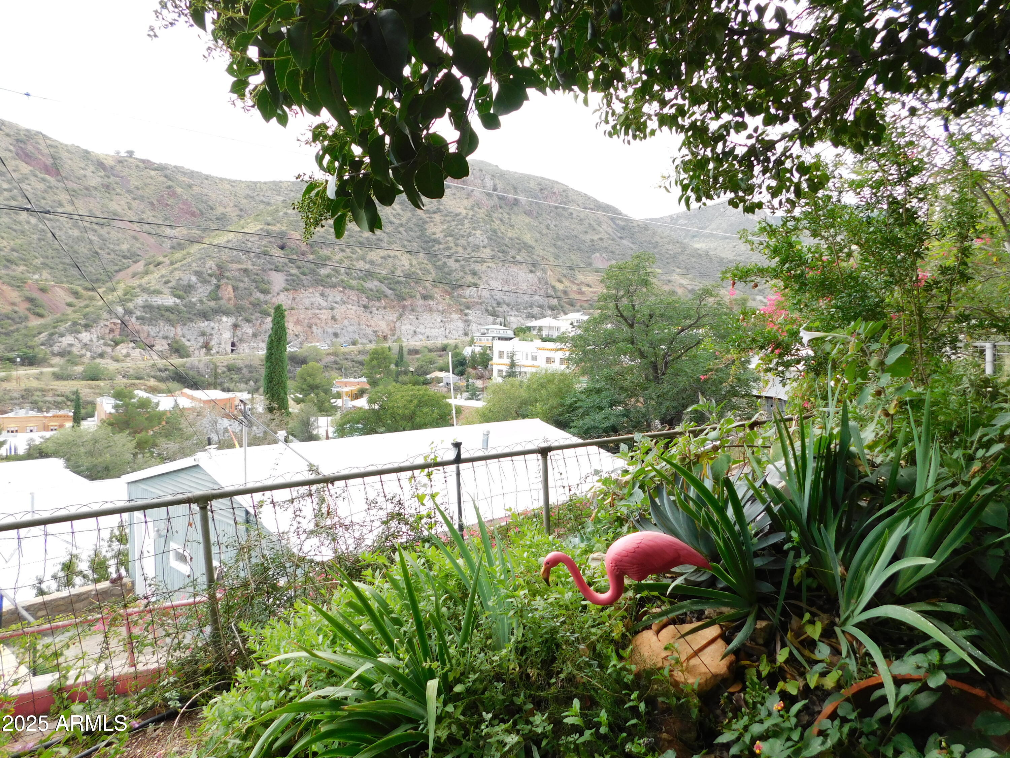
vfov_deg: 58.9
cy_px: 379
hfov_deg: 73.9
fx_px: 671
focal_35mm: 23
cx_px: 505
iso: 140
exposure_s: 1/250
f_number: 3
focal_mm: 4
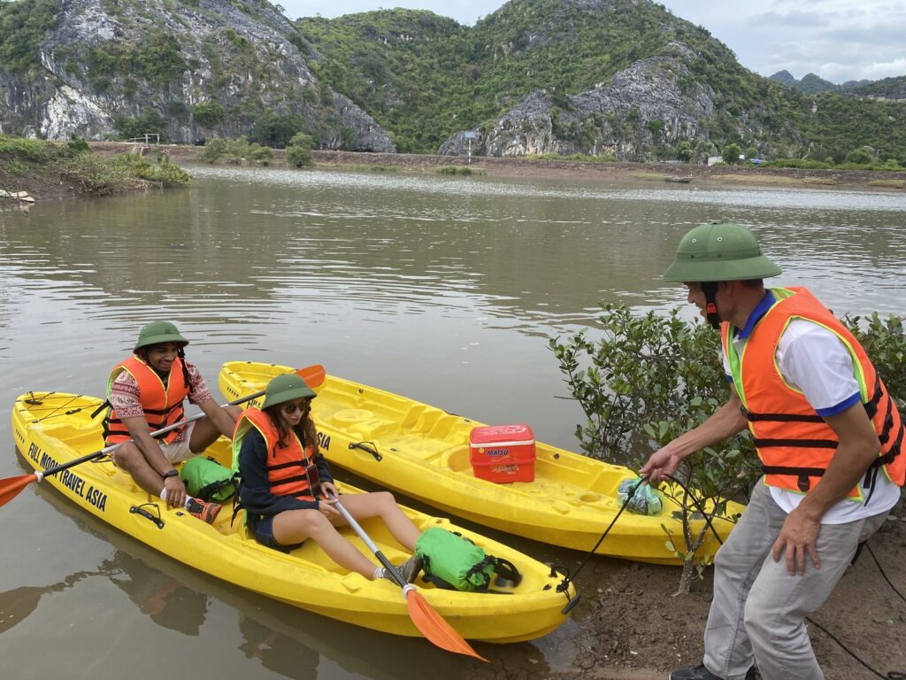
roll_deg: -1.5
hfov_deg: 67.3
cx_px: 453
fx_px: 680
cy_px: 340
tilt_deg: -12.8
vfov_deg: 53.1
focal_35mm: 26
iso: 32
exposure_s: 1/1808
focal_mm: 4.25
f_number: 1.8
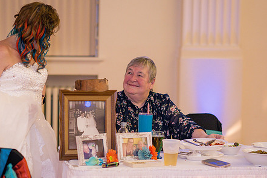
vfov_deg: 11.4
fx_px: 890
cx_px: 132
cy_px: 93
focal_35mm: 120
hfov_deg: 17.1
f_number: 2.2
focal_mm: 85
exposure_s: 1/125
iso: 640
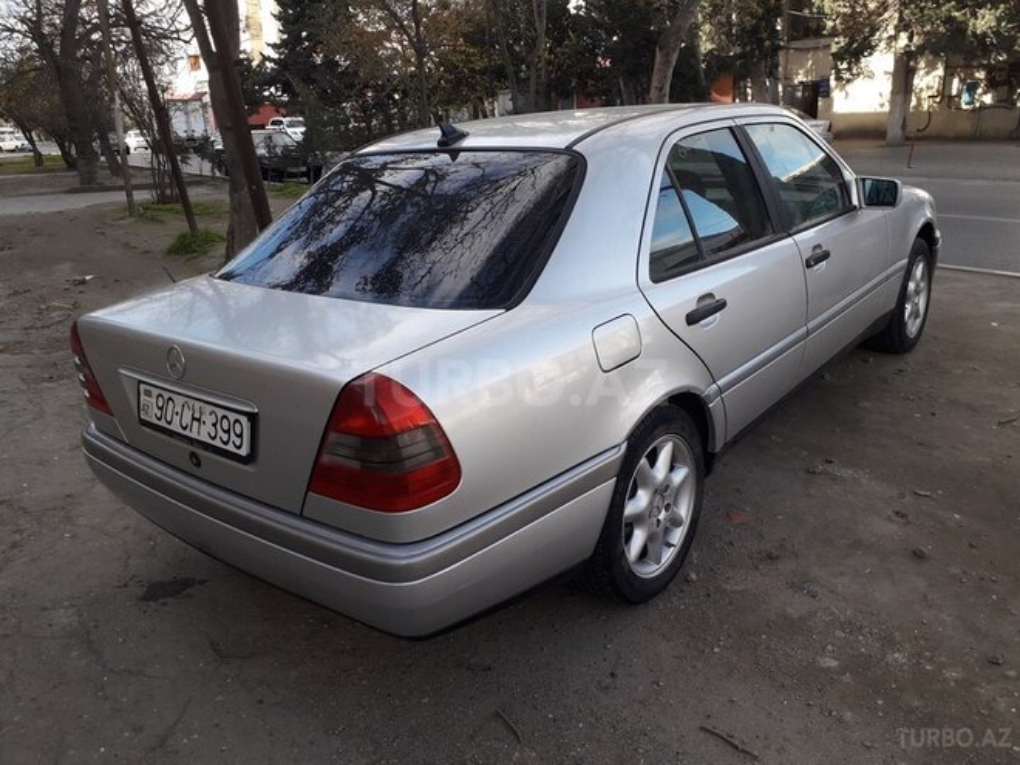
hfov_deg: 65.3
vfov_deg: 51.4
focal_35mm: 27
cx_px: 510
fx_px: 796
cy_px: 382
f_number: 1.9
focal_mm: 3.6
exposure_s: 1/278
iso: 40
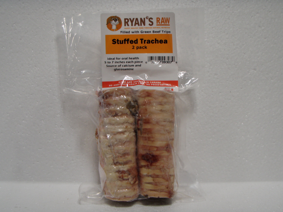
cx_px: 142
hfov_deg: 49.0
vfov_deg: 37.7
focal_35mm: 38
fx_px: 311
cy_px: 106
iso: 100
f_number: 3.5
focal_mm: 6.7
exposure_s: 1/30
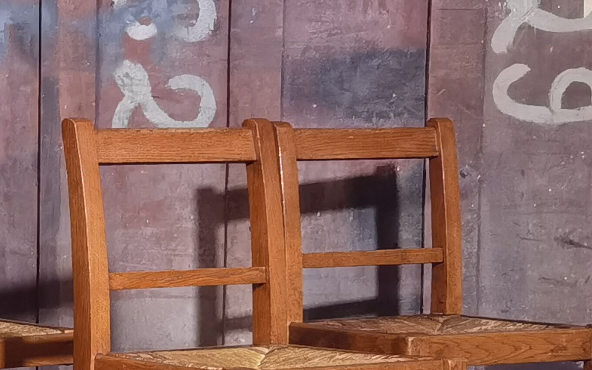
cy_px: 446
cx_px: -262
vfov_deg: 10.1
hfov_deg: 15.2
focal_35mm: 128
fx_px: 2065
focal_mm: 6.71
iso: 500
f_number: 1.9
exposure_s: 1/33.3
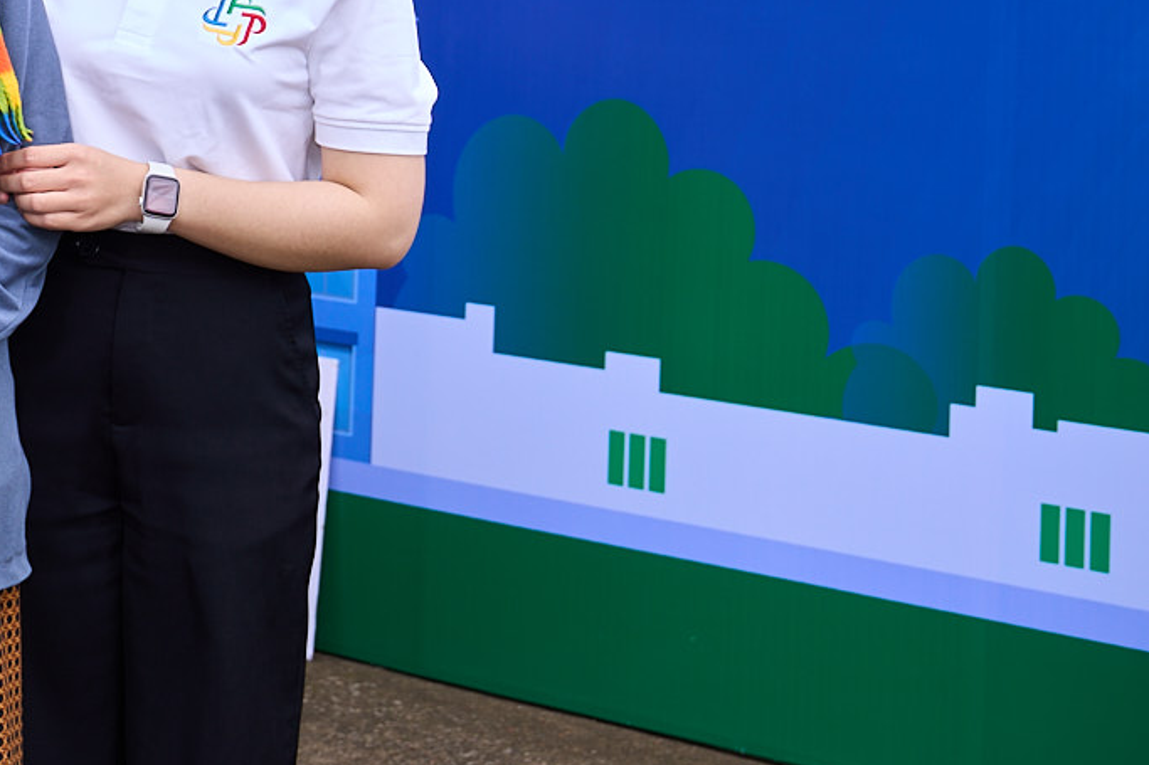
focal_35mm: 99
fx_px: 3159
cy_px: -137
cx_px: -491
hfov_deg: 18.6
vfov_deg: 13.5
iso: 100
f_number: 5
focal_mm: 33
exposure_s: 1/200
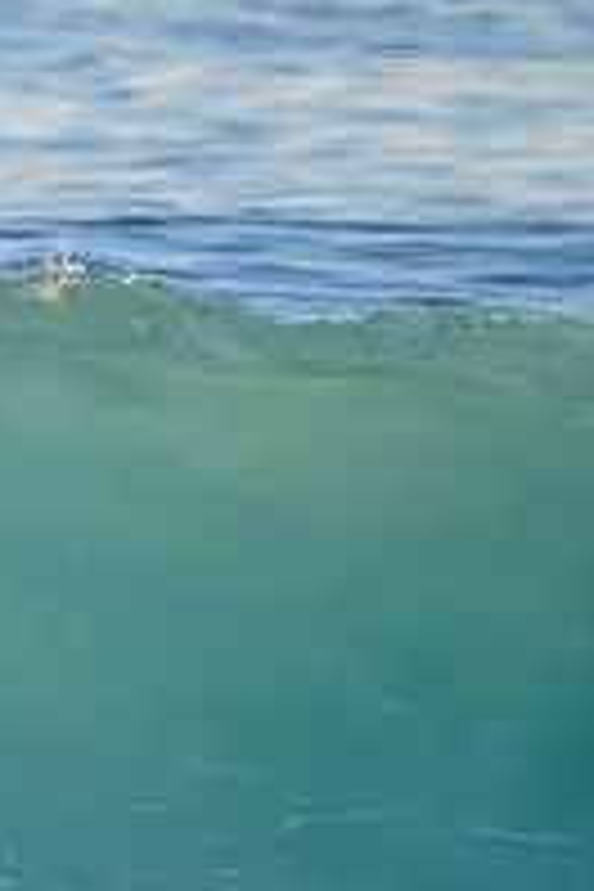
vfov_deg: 0.9
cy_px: 691
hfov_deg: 0.6
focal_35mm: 2348
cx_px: -688
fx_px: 58108
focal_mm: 800
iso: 2800
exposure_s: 1/1250
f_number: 11
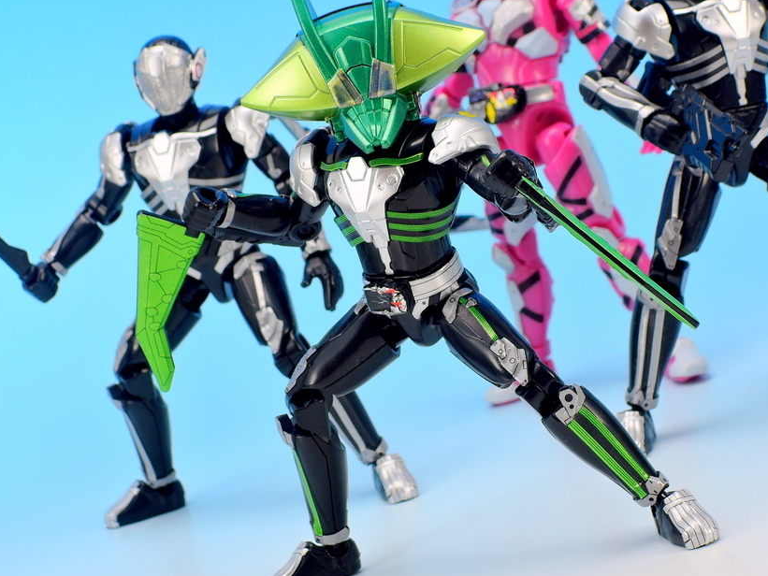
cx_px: 444
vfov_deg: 11.3
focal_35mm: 131
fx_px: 2907
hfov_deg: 15.0
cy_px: 252
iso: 80
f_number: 7.3
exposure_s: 1/3
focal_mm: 22.4
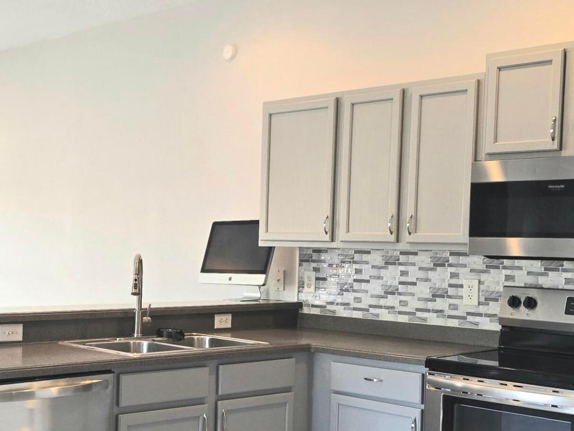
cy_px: 301
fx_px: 945
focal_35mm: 57
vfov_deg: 25.5
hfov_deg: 33.3
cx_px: 164
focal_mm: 6.3
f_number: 1.7
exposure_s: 1/120
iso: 80
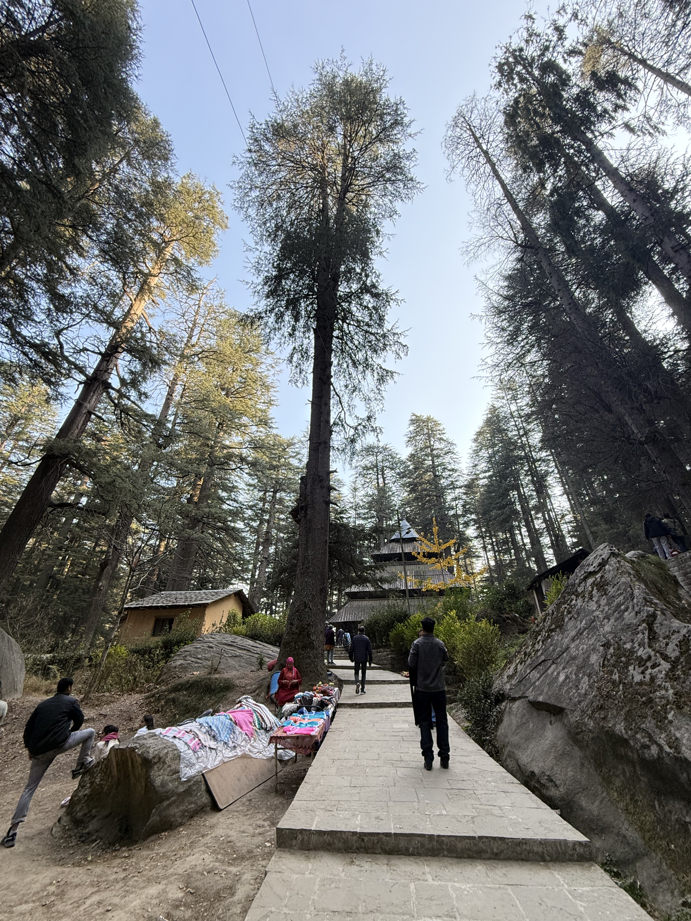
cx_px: 346
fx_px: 373
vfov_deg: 102.1
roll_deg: -1.5
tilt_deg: +31.9
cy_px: 460
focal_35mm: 14
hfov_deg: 85.7
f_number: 2.2
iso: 125
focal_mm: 2.22
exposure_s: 1/99
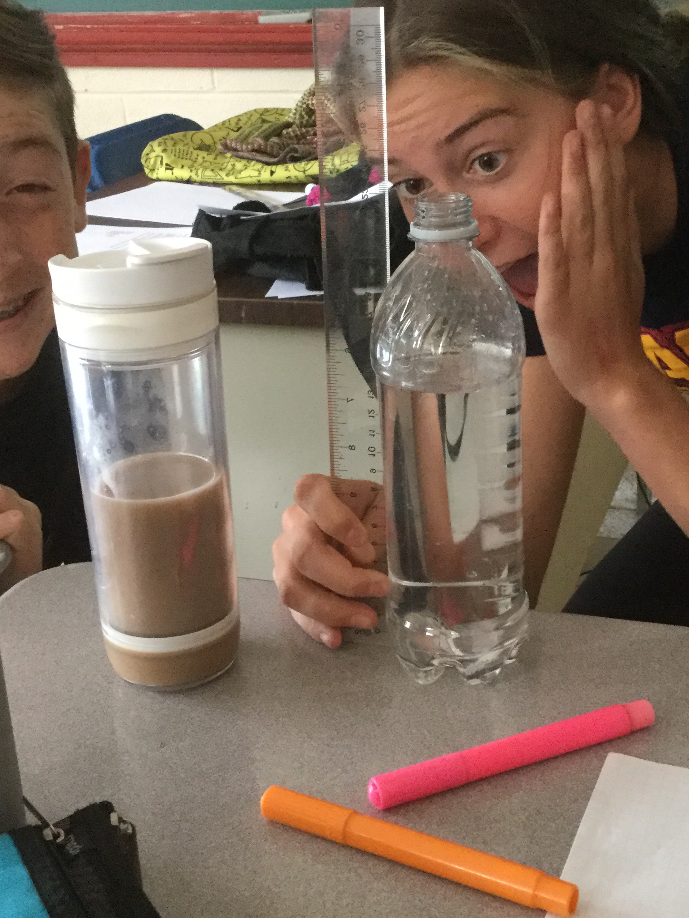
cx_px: 385
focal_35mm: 50
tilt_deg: -22.3
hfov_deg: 29.1
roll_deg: +3.0
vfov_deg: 38.2
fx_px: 1327
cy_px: 468
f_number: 2.4
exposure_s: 1/30
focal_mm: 3.3
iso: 250
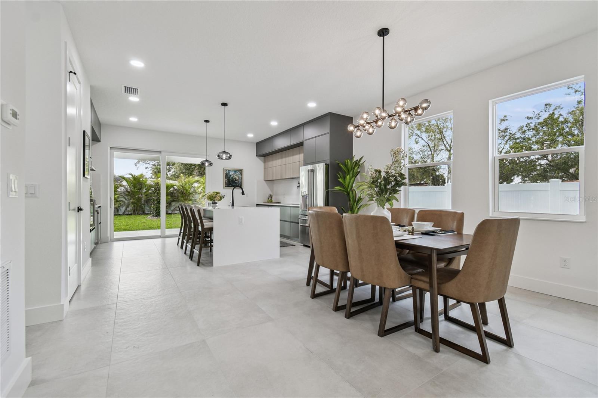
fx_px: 249
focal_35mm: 15
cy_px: 199
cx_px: 299
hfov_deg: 100.4
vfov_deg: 77.3
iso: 100
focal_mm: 10
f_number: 7.1
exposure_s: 1/8
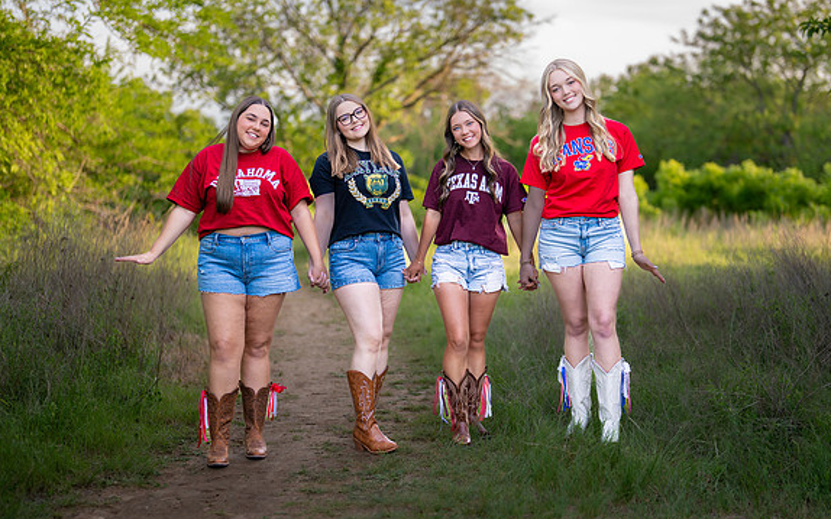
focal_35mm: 64
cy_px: 264
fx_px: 1450
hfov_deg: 31.9
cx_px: 473
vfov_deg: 20.3
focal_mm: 50
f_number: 1.2
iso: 250
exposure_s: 1/1250
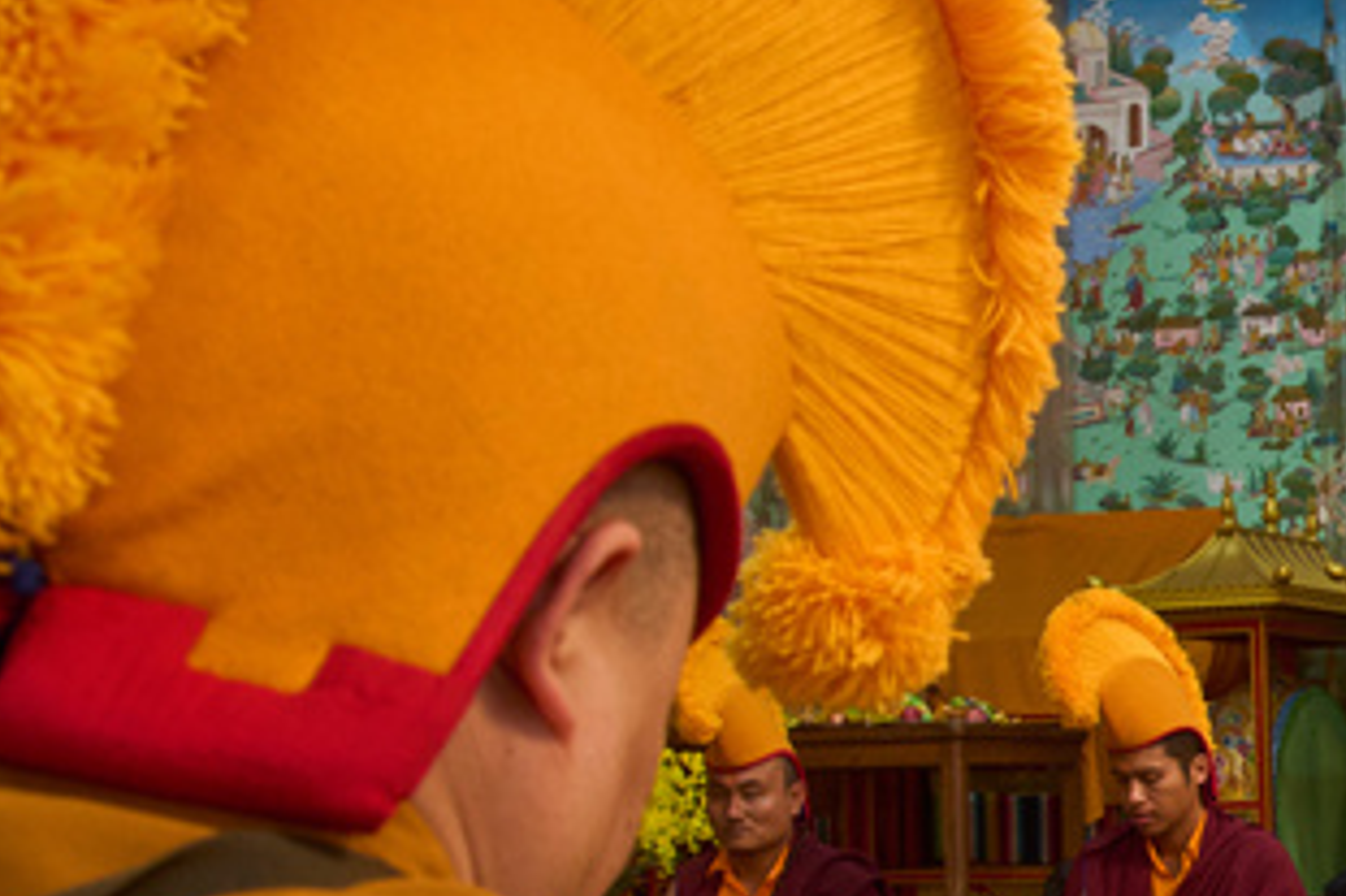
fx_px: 2952
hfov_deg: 21.9
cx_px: 1939
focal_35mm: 79
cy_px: 770
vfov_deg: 17.1
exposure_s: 1/20
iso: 1600
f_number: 6.3
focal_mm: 24
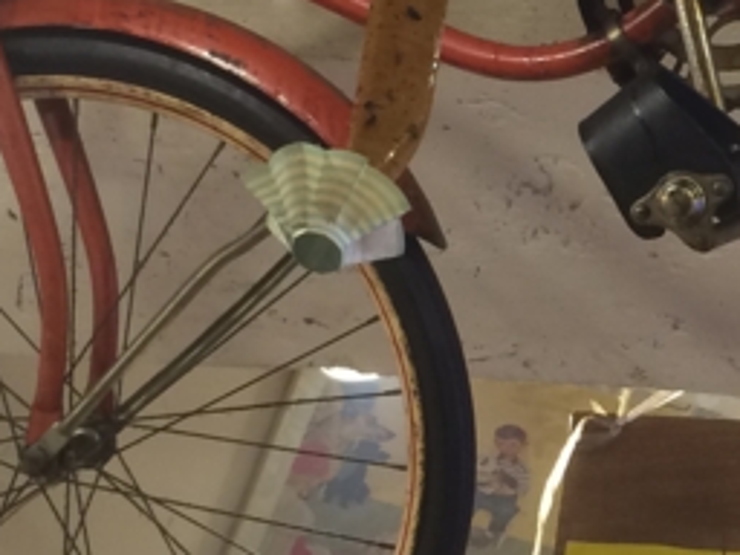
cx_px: 847
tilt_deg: +46.2
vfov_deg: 12.8
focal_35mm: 116
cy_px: 272
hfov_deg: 16.4
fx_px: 2480
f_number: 2.2
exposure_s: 1/33
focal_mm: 4.15
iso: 100
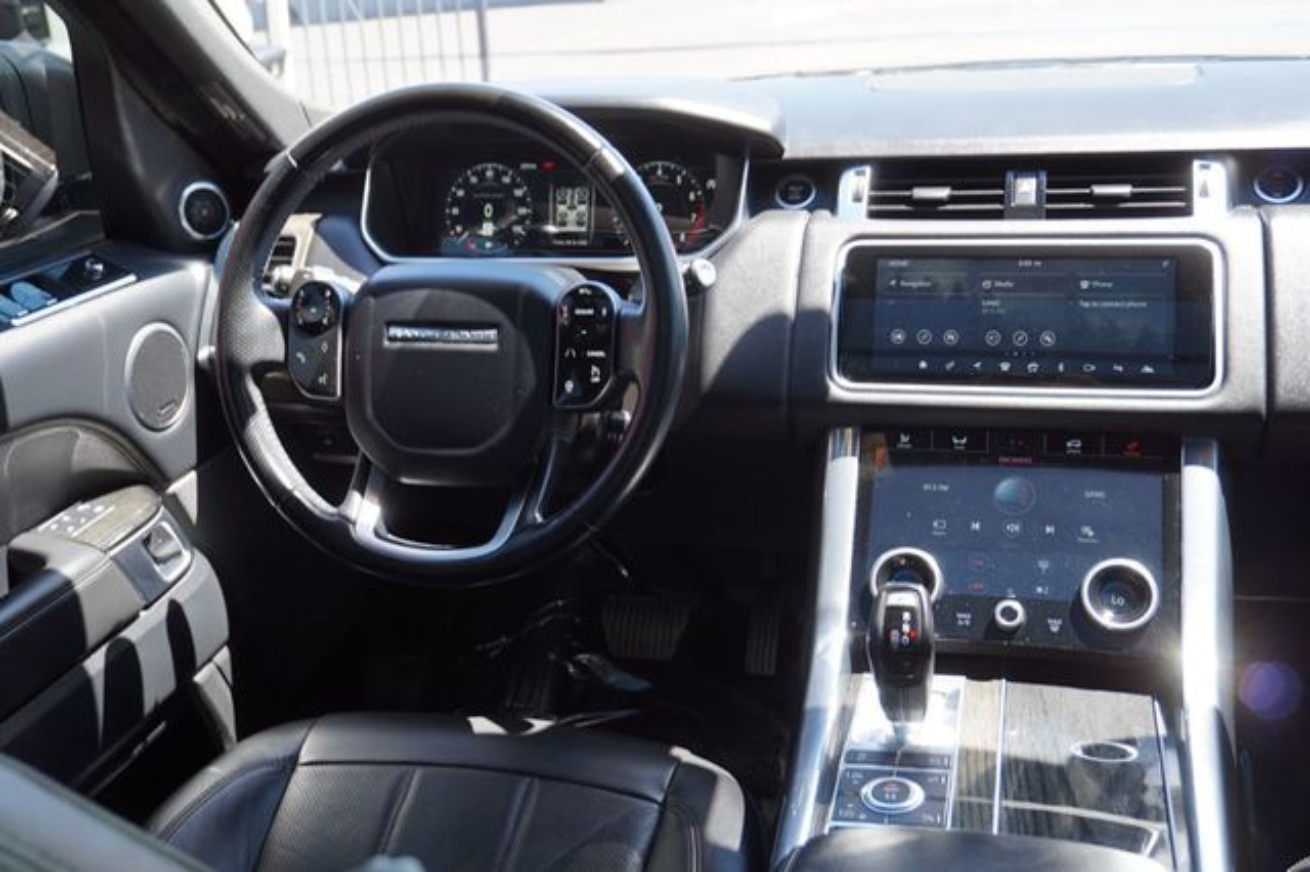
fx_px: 1364
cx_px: 655
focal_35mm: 38
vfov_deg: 35.5
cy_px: 436
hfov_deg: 51.3
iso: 100
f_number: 4.5
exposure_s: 1/60
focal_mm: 25
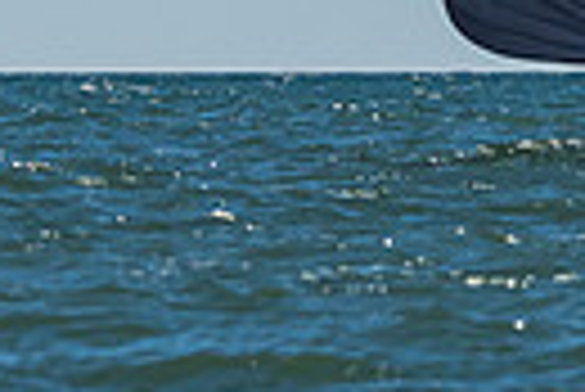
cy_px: -574
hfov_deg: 2.2
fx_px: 15422
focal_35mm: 948
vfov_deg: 1.5
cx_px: 498
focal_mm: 160
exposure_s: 1/6400
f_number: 5.6
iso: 400
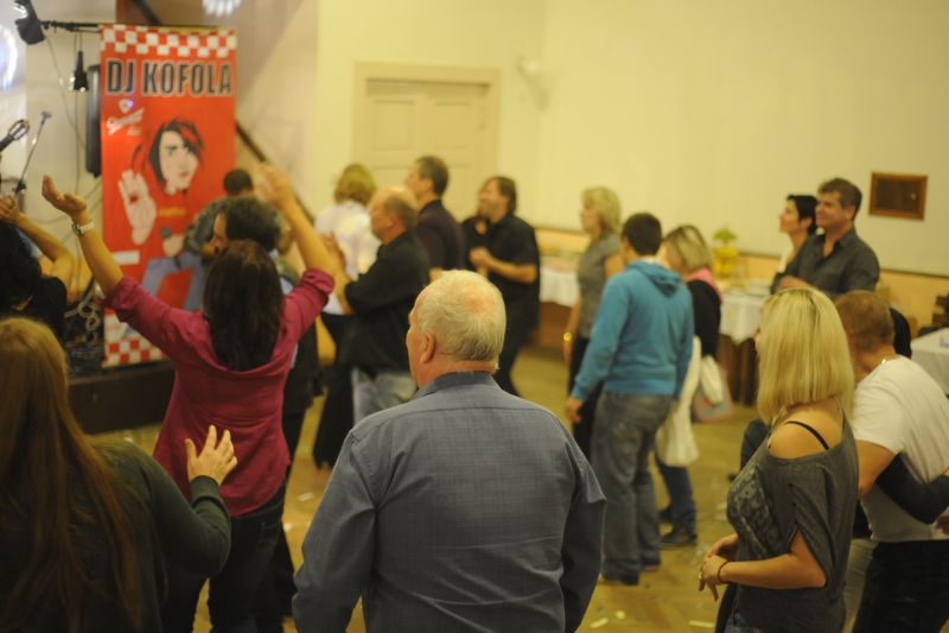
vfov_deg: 27.0
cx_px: 474
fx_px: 1318
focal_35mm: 50
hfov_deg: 39.6
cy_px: 316
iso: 3600
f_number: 1.8
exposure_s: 1/100
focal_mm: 50
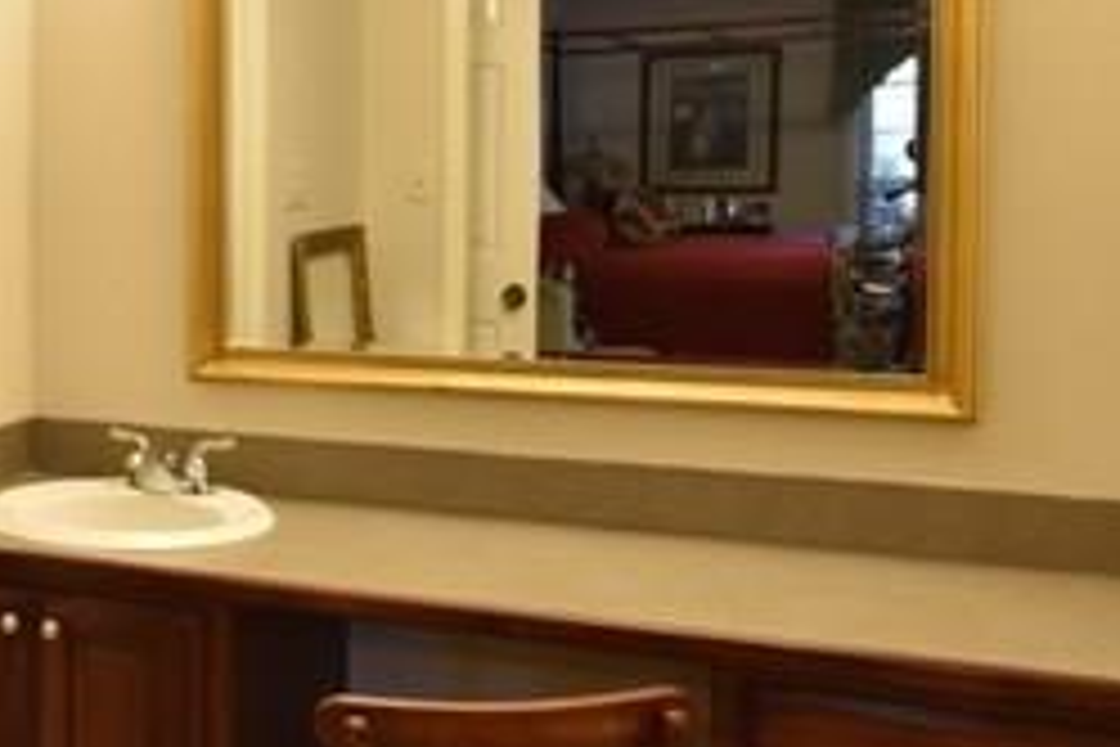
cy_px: 232
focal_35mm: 54
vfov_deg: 24.9
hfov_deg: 32.8
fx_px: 1680
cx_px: -81
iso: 640
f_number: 5
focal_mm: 14
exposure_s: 1/25
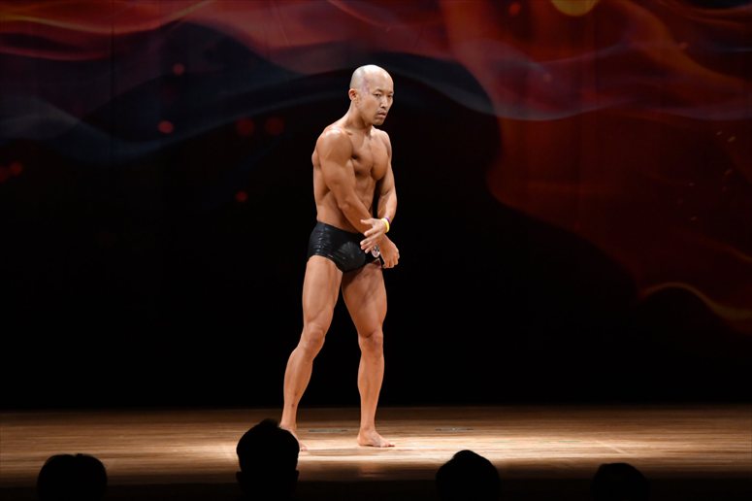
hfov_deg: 9.5
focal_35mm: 217
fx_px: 4531
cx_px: 376
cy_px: 250
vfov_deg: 6.3
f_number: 5.6
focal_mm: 145
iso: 3200
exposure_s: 1/400
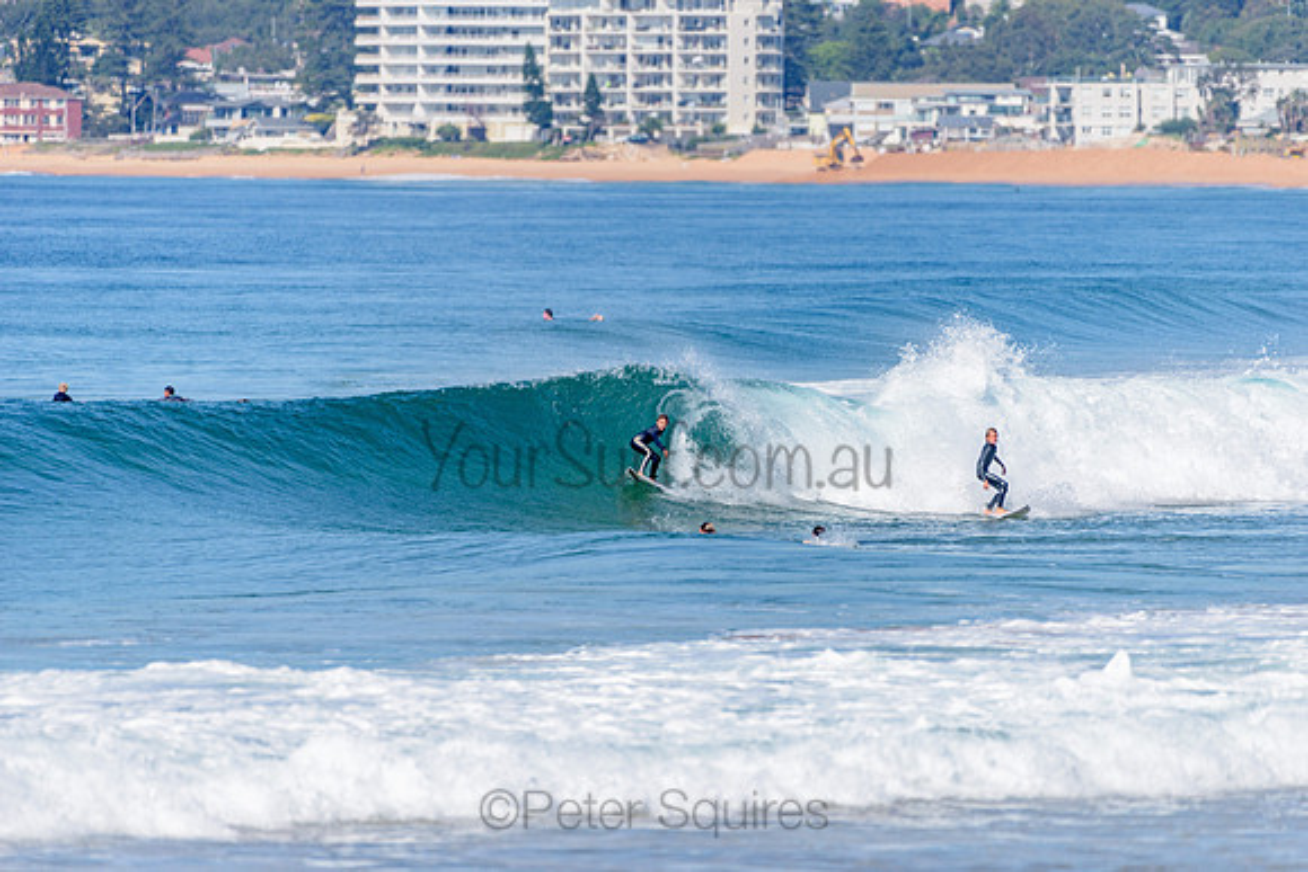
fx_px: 18170
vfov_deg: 2.8
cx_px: 654
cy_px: 436
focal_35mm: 500
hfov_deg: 4.1
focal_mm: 500
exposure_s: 1/2000
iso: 125
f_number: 5.6
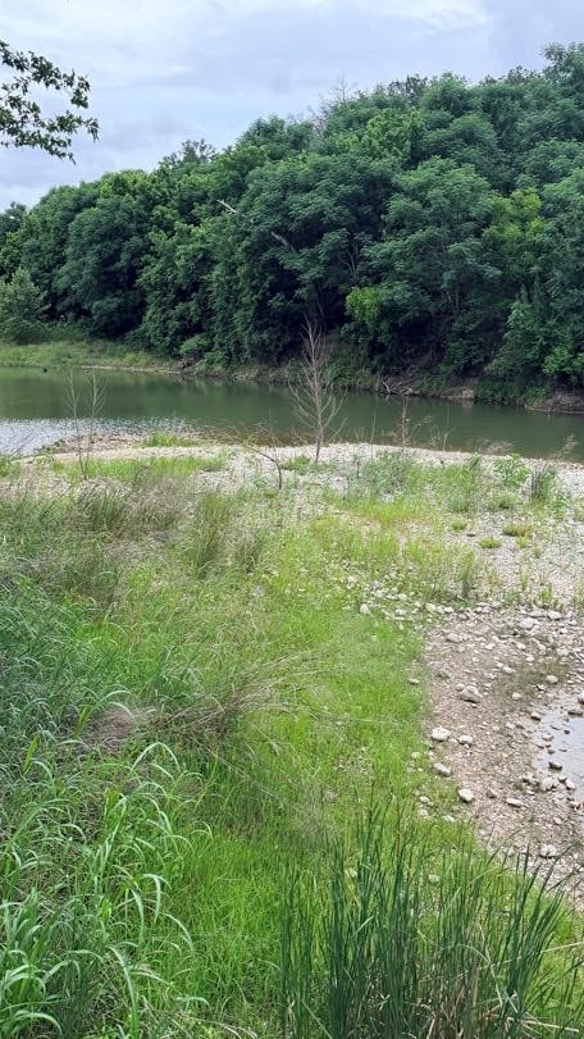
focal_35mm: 33
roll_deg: +0.4
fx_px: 909
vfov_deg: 59.3
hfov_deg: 35.6
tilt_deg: -7.5
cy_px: 447
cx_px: 268
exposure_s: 1/1812
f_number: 1.78
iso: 100
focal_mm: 6.76
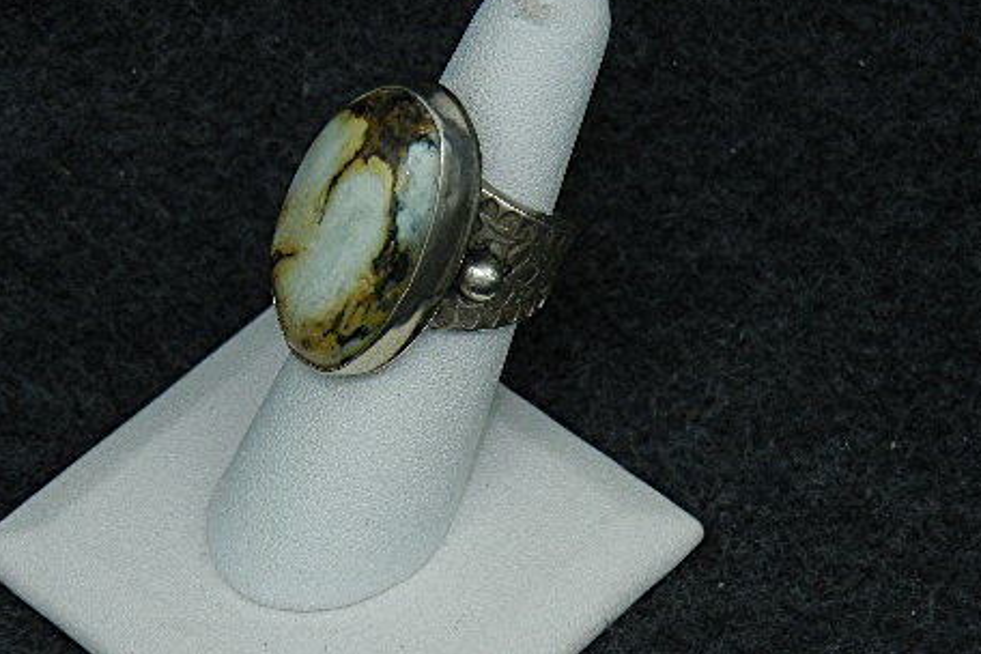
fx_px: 3542
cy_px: 398
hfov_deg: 15.8
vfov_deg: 10.5
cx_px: 376
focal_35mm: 130
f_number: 4.4
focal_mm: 16
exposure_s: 1/30
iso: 260
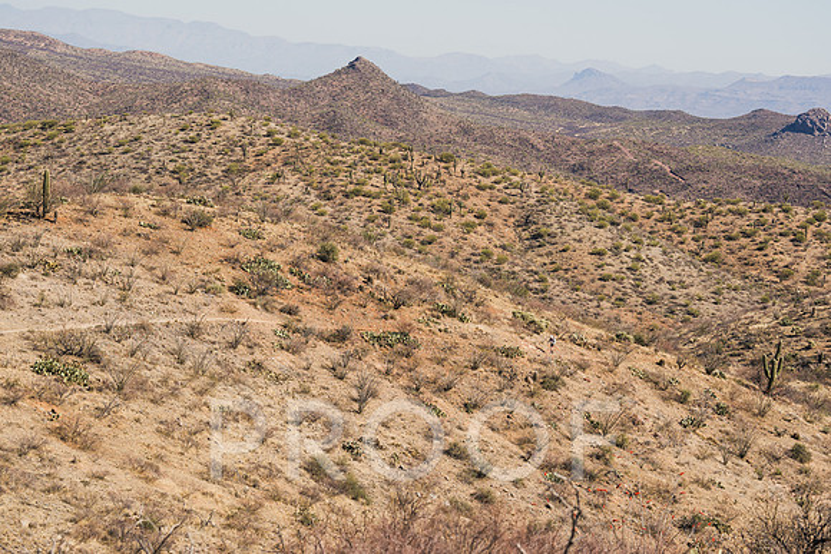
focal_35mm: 108
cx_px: 431
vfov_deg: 12.7
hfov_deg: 18.9
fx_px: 2498
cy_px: 276
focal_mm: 100
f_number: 4
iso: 100
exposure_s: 1/1250
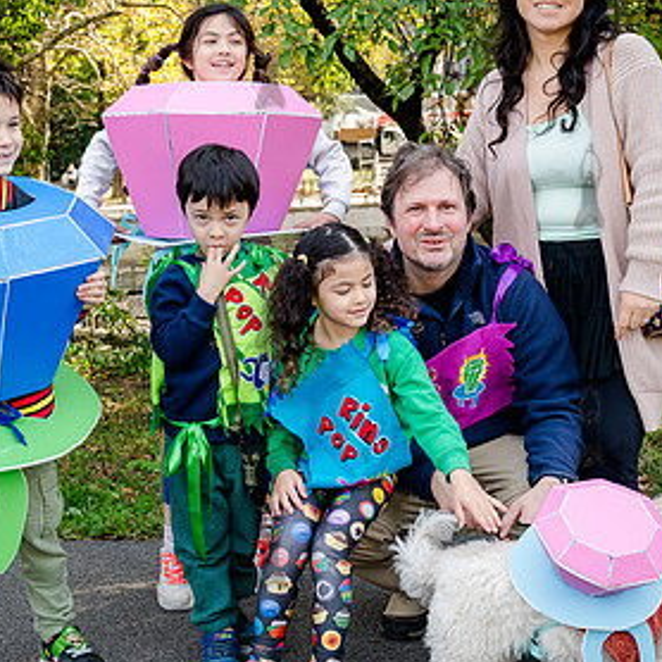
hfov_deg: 27.4
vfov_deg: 27.7
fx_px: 1341
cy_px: 265
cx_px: 181
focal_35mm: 62
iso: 1000
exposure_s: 1/640
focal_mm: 31
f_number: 5
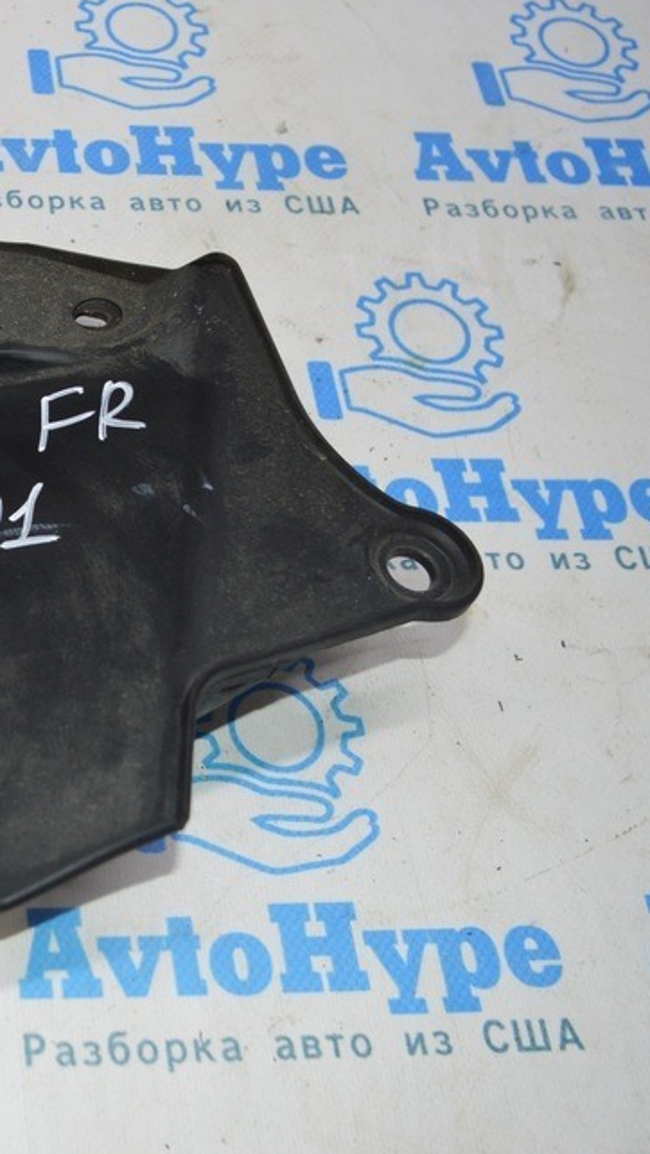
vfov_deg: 41.3
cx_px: -183
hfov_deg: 21.7
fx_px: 1531
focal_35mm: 50
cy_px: 550
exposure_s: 1/60
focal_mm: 20
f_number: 4
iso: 400
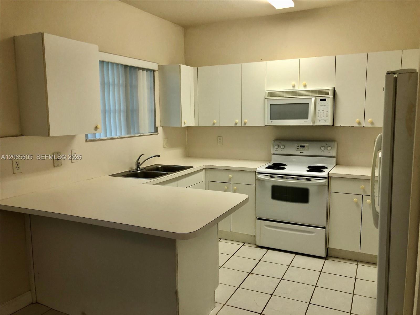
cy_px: 158
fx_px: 340
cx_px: 210
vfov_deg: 49.7
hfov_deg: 63.4
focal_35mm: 28
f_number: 1.8
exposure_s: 1/30
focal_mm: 3.99
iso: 32
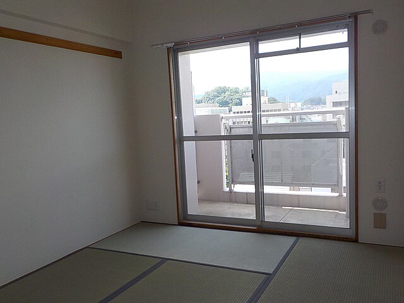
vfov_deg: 46.8
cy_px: 152
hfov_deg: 60.0
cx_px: 202
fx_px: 350
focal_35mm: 30
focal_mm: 4.1
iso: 125
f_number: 3.3
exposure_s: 1/250
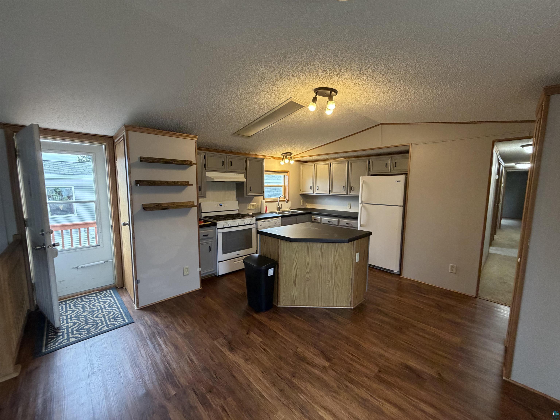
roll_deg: +0.1
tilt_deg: -5.9
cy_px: 210
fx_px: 226
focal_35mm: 14
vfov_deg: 85.7
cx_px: 280
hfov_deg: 102.1
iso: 320
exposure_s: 1/103
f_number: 2.2
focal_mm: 2.22
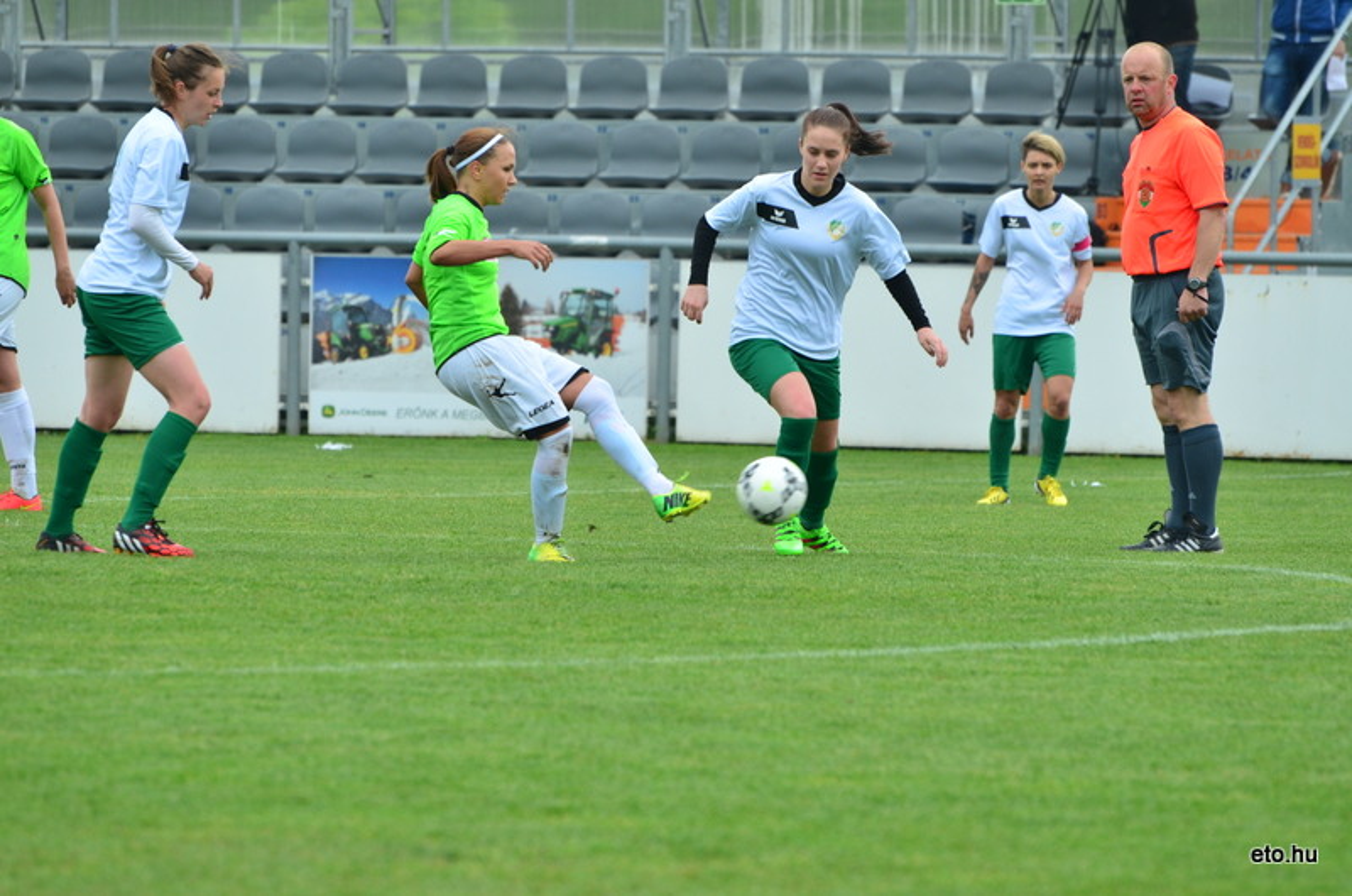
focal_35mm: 345
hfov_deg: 6.0
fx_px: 12931
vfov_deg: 4.0
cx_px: 676
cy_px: 448
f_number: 5.3
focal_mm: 230
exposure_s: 1/500
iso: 400
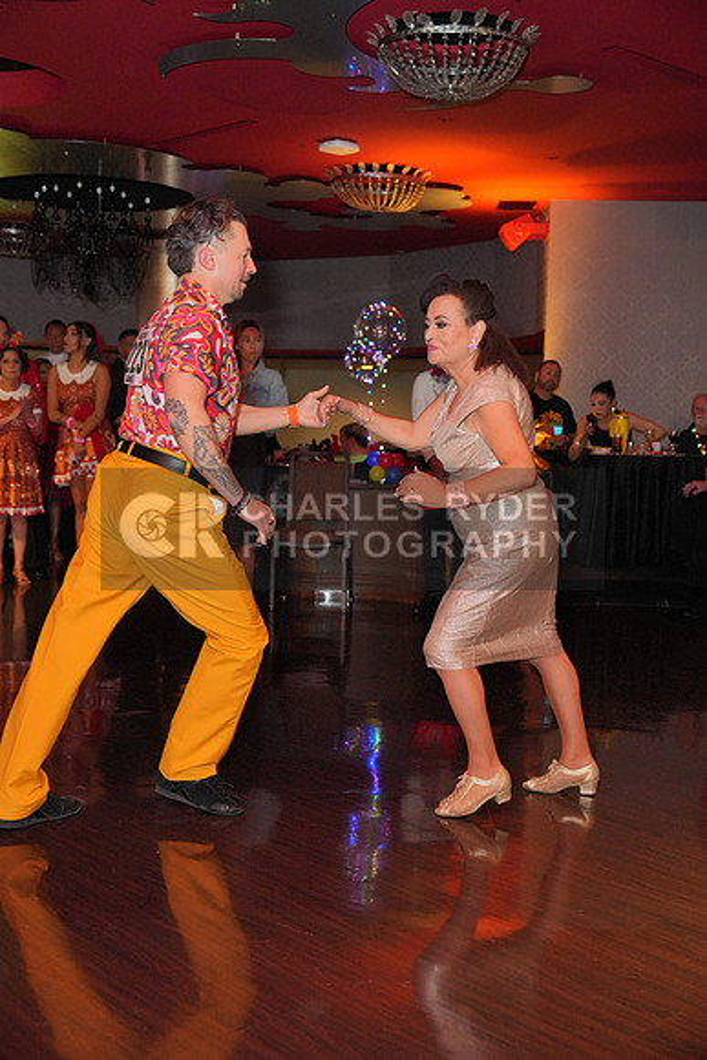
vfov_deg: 46.4
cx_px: 354
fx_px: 1236
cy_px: 530
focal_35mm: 42
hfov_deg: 31.9
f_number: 4
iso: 4000
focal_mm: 42
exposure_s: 1/200
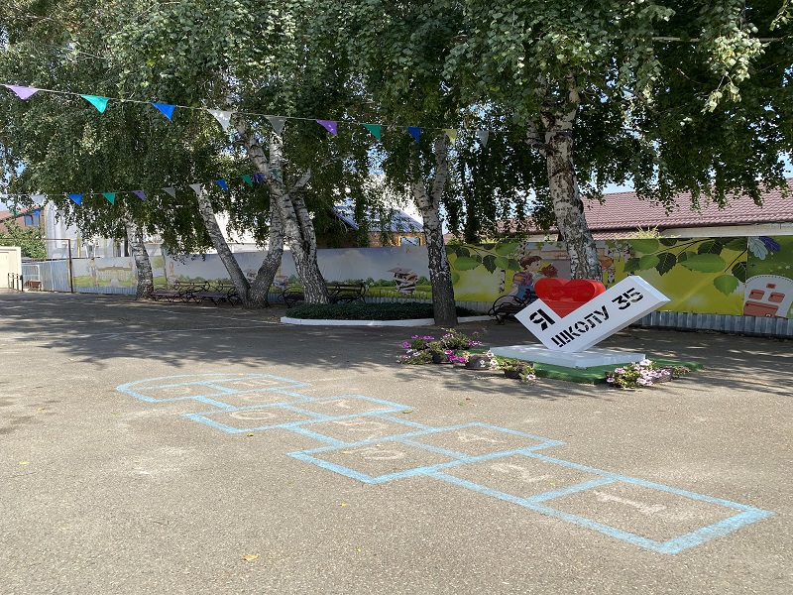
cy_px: 298
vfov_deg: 53.1
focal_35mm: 26
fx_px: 596
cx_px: 396
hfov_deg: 67.3
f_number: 1.8
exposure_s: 1/1522
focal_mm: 4.25
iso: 32
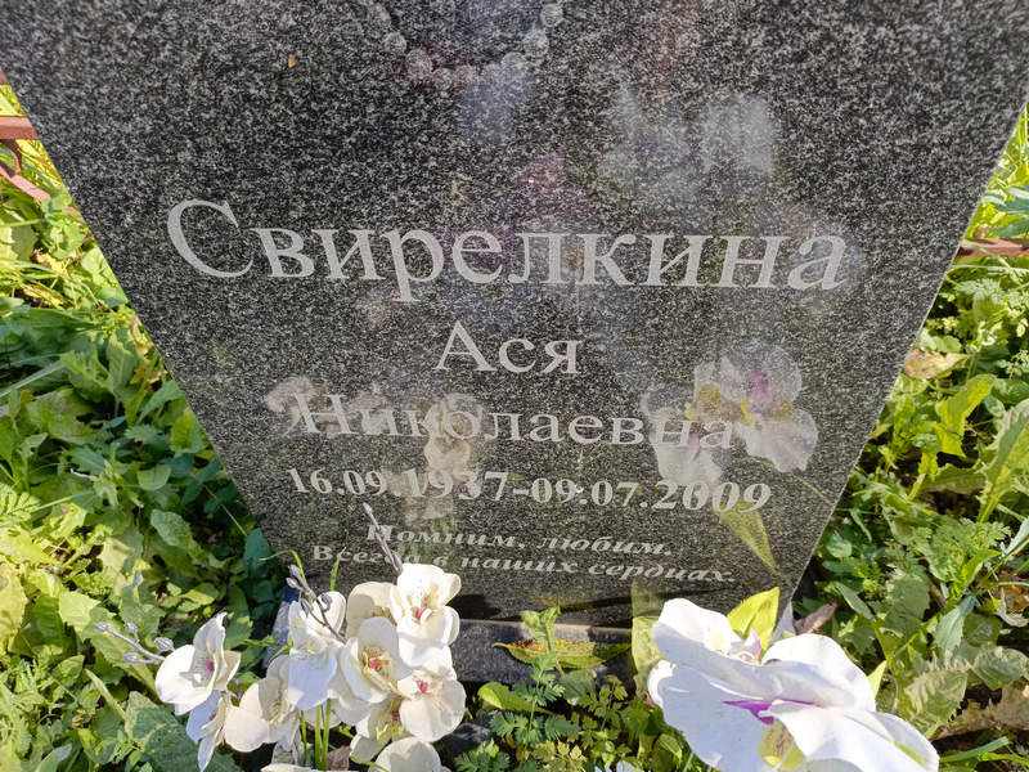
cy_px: 386
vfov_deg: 54.9
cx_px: 514
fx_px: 743
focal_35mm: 25
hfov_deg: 69.4
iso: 112
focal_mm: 4.76
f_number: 1.69
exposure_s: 1/258
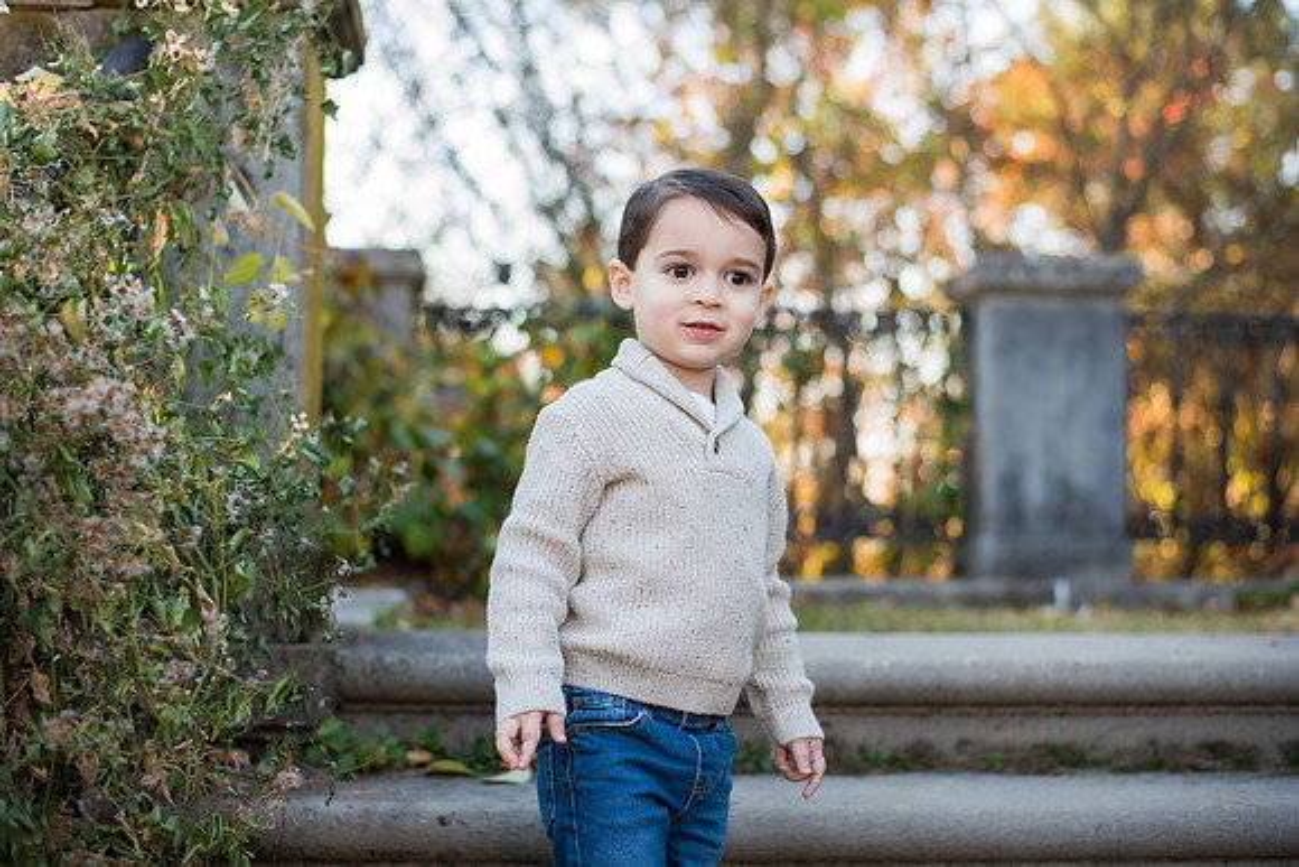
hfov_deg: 38.6
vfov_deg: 26.3
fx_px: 1854
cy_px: 434
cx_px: 650
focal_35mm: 51
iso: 160
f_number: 2.5
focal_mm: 50
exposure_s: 1/200
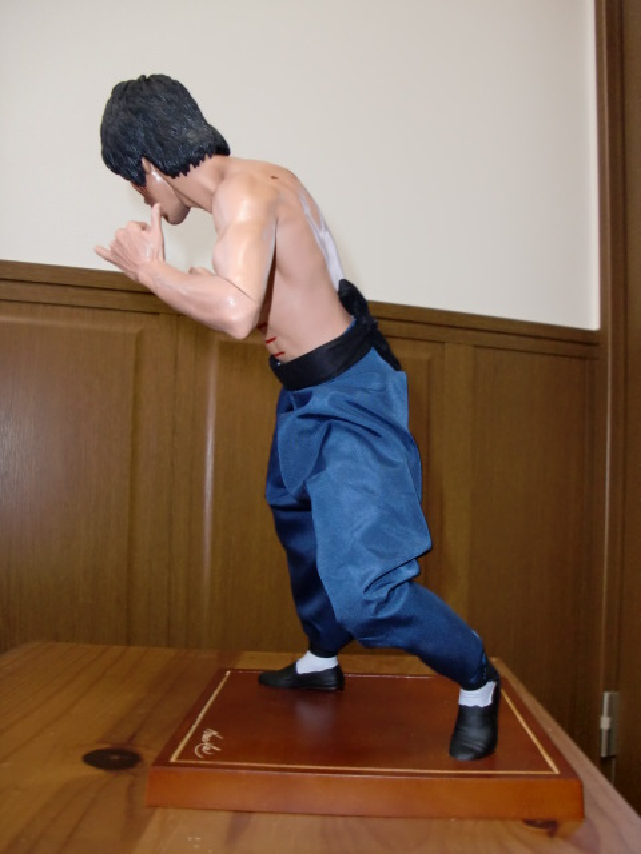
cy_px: 427
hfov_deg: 39.7
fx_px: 889
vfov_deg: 51.4
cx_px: 320
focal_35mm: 36
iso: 250
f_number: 2.8
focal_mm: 6.3
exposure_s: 1/30
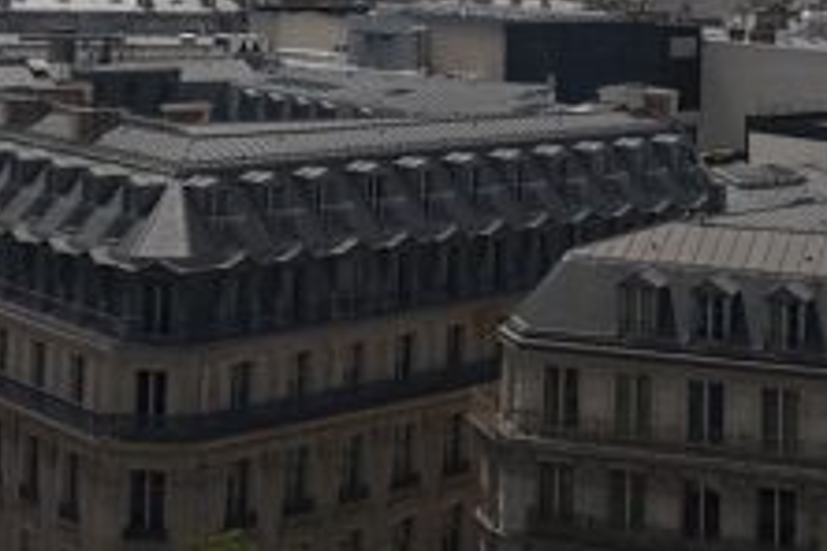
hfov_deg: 21.4
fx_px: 2182
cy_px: -300
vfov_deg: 13.5
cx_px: 473
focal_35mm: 95
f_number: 1.6
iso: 50
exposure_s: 1/5618
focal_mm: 3.95
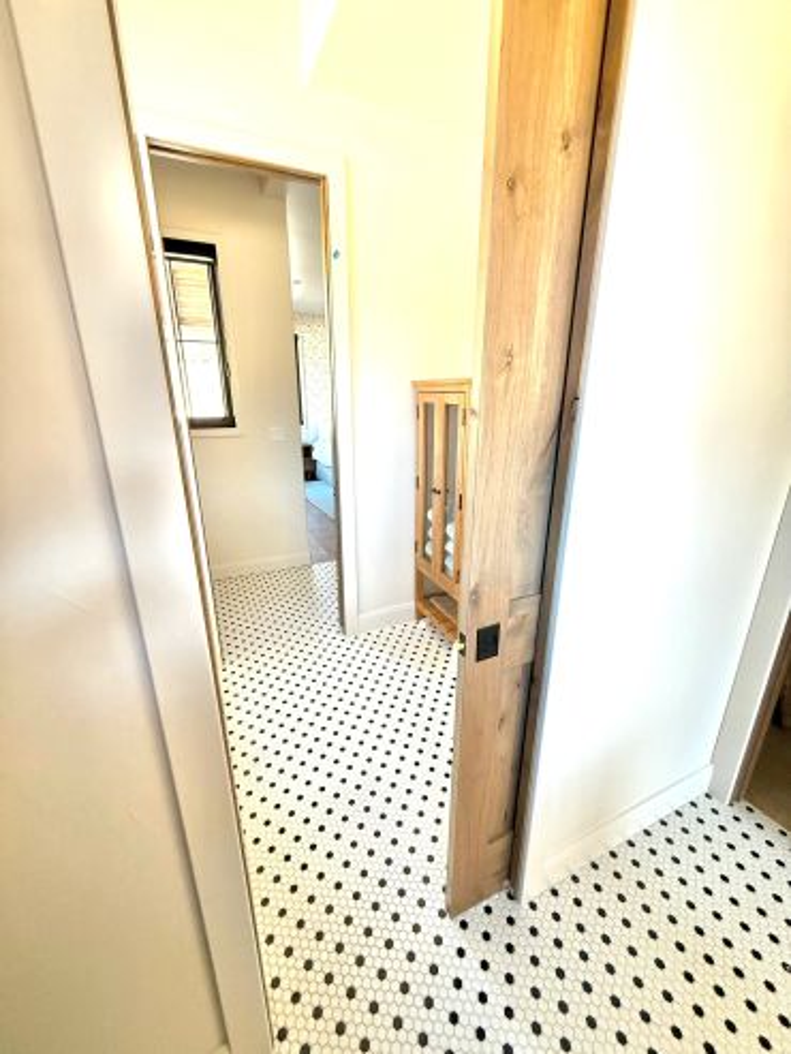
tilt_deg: -17.4
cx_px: 396
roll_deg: -0.2
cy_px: 527
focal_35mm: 14
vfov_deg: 102.0
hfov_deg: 85.7
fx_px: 426
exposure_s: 1/99
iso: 200
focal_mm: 2.22
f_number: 2.2
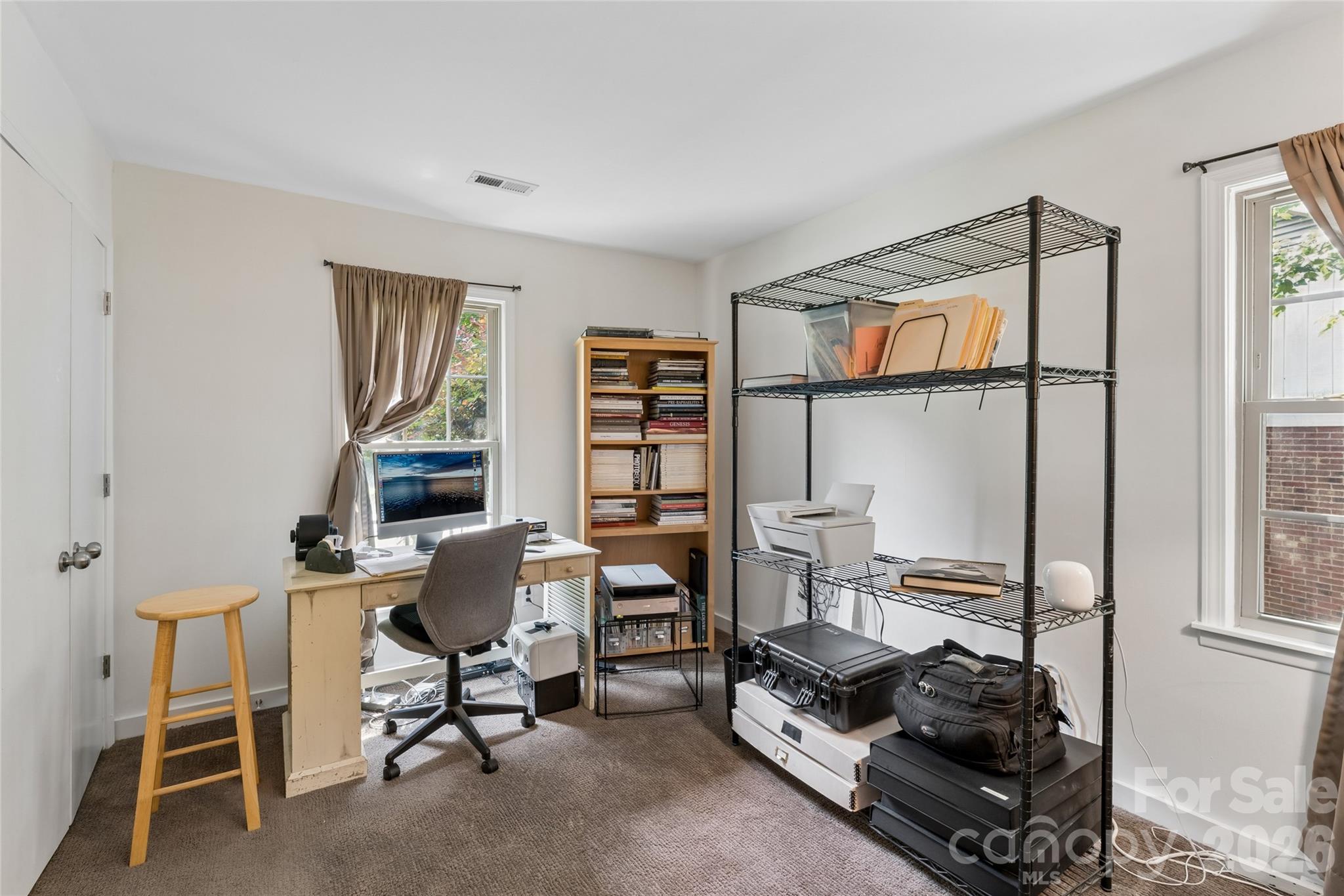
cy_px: 448
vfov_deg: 73.4
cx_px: 672
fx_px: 601
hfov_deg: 96.4
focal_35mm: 16
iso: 400
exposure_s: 1/1.25
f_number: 13
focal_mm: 16.1
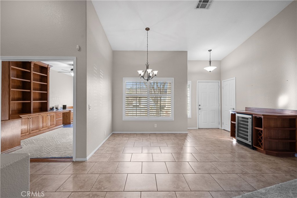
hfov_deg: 96.7
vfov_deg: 73.8
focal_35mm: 16
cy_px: 99
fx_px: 132
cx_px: 148
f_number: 9
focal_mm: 16
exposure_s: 1/5
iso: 250
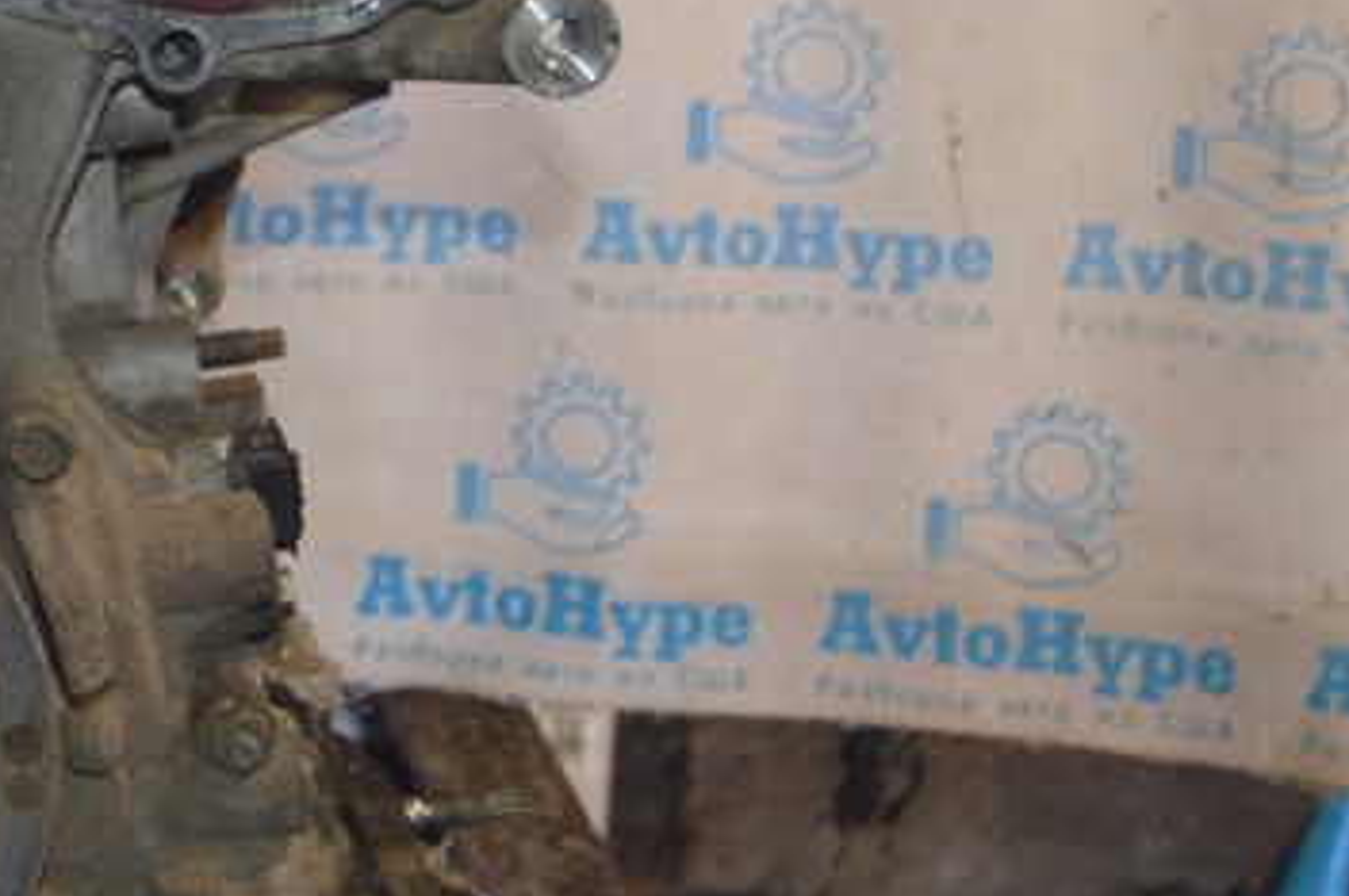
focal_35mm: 135
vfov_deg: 10.0
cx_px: -540
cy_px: -147
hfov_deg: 14.4
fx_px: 5071
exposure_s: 1/60
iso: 450
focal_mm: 31
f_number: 4.2
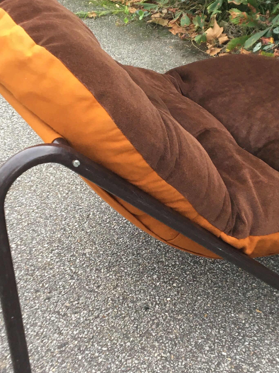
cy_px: 153
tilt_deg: -33.2
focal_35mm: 64
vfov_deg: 30.2
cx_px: 145
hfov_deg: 22.9
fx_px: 688
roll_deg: +3.2
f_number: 2.2
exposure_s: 1/33
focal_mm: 4.15
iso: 100
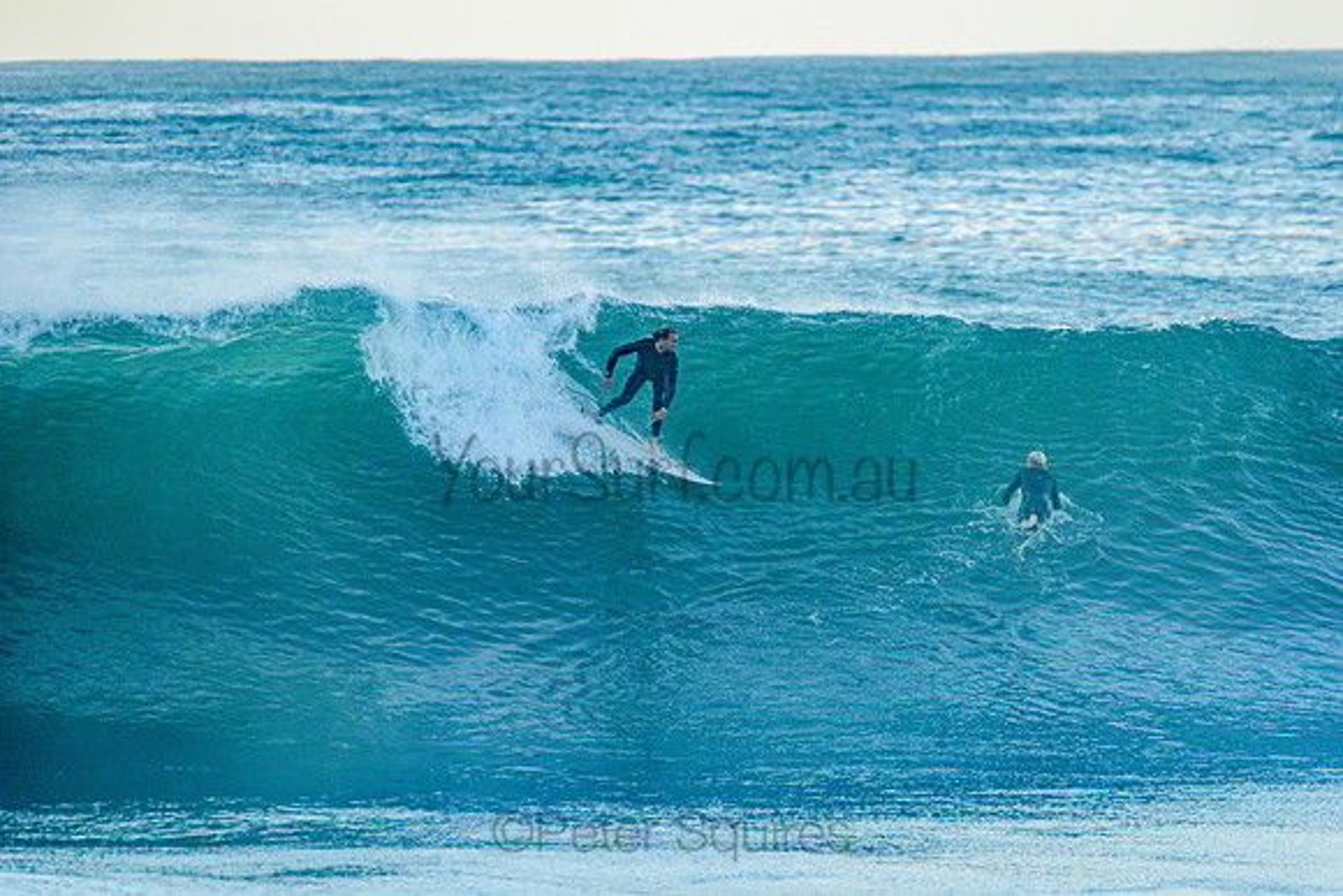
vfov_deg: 2.8
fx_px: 18656
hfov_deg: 4.1
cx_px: 672
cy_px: 448
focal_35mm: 500
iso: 900
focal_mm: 500
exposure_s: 1/1600
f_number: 5.6
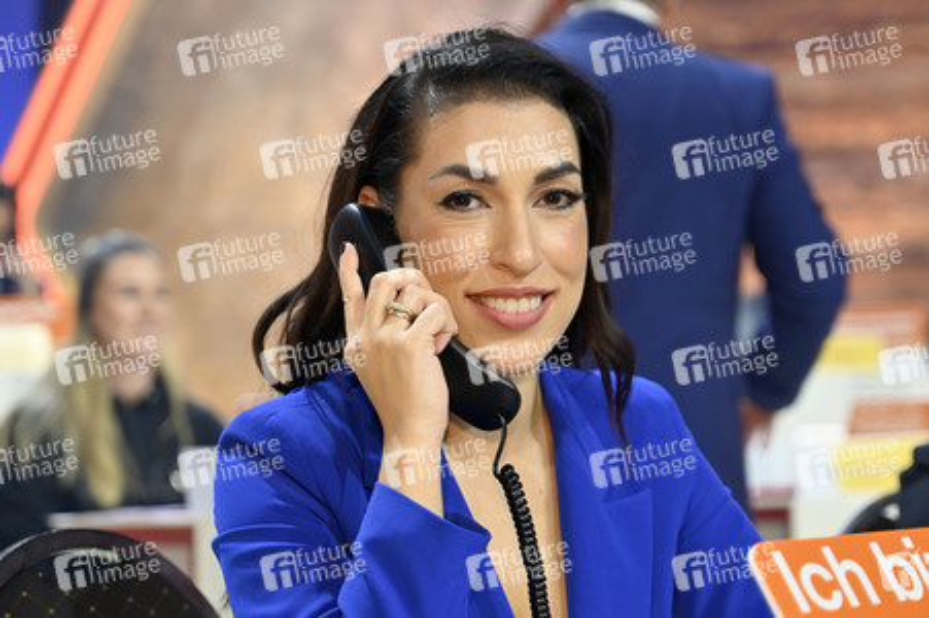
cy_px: 309
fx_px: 1728
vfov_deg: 20.3
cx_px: 464
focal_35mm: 67
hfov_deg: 30.1
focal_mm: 67
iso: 800
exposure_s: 1/200
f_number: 2.8
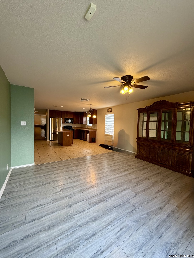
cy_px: 129
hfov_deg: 85.7
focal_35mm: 14
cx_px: 97
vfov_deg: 102.1
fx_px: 105
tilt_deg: -2.3
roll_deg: -1.0
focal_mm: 2.22
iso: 200
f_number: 2.2
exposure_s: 1/60
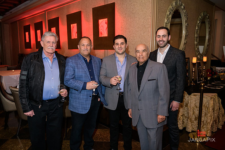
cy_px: 75
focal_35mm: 29
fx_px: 181
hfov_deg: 63.6
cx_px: 112
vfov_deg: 45.0
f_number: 3.2
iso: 1600
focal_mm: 29
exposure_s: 1/125
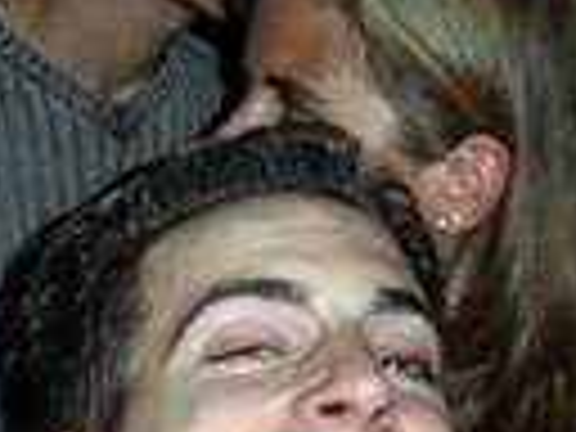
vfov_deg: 12.3
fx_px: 1997
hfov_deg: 15.8
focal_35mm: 120
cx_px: -128
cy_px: 234
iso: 100
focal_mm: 7.8
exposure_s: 1/30
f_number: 2.8
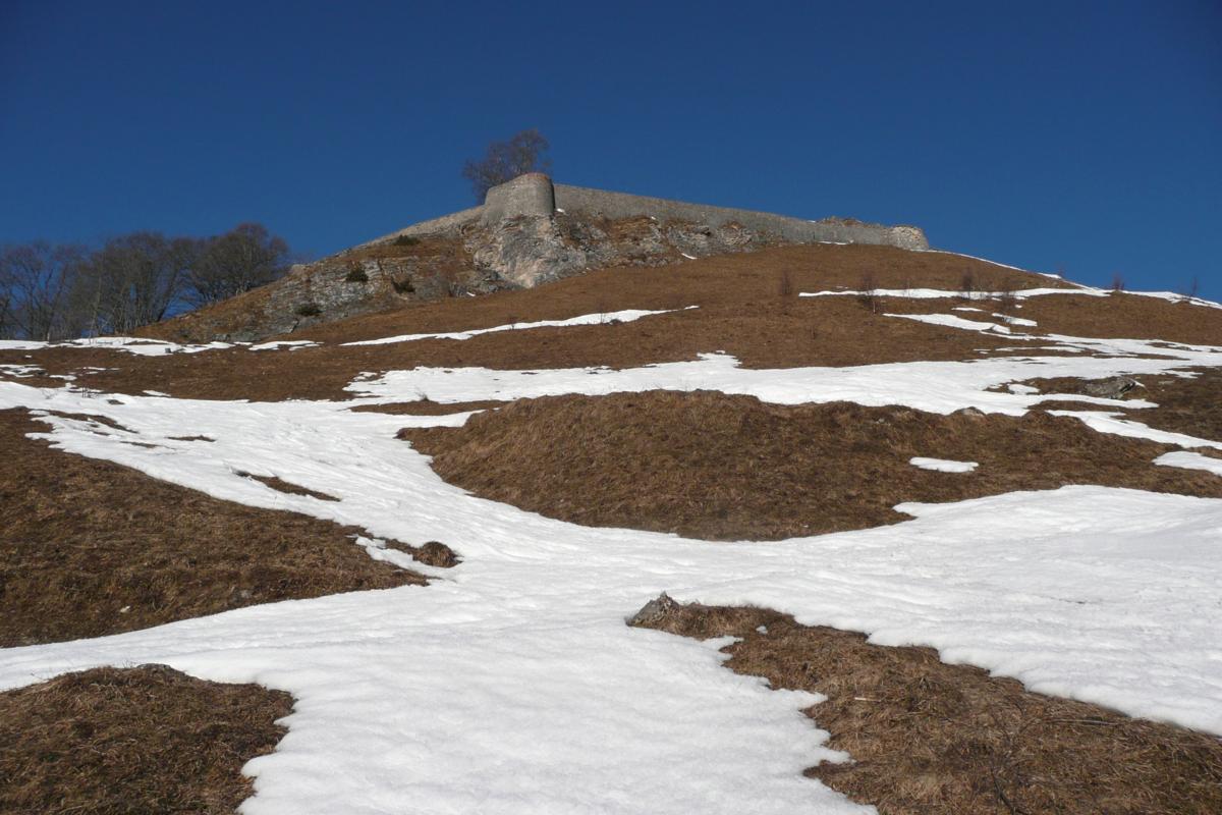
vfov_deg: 46.4
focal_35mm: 28
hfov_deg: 65.5
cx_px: 611
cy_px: 408
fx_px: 950
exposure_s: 1/320
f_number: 8
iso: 100
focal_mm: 4.6
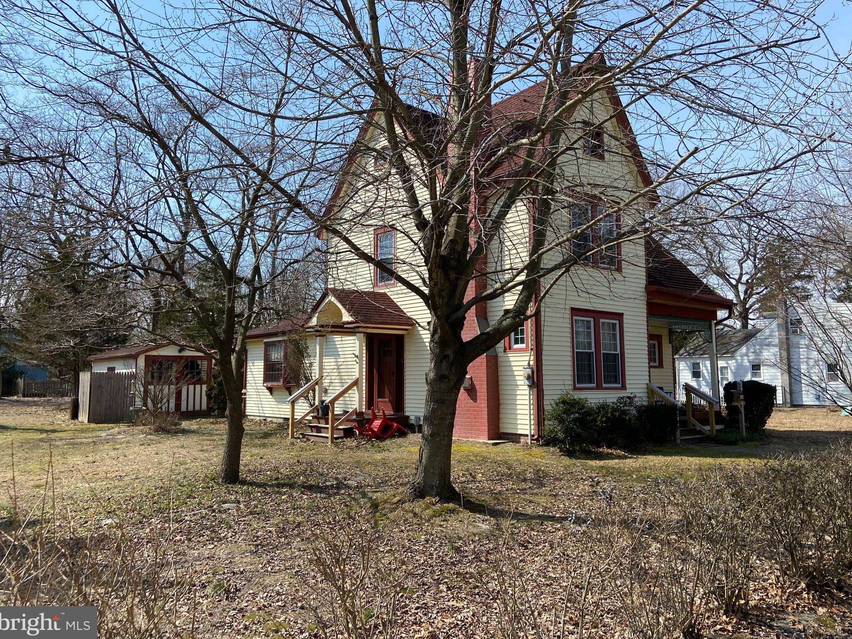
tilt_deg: +6.8
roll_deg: +0.2
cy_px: 310
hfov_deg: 65.3
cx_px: 432
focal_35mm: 27
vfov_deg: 51.3
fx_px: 665
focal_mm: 4.25
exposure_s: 1/2028
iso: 32
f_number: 1.8
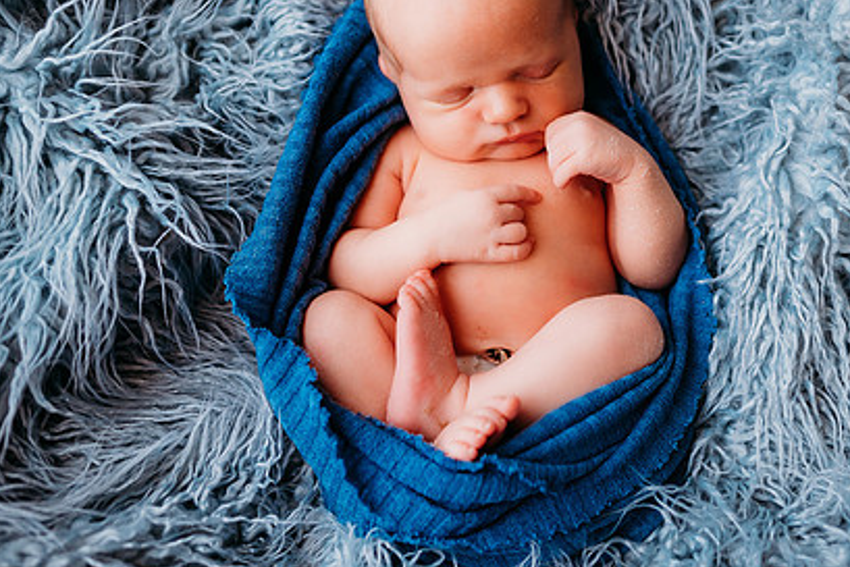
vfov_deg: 38.7
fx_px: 803
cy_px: 213
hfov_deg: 55.4
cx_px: 511
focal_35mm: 34
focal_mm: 24
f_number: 2.5
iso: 100
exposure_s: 1/160
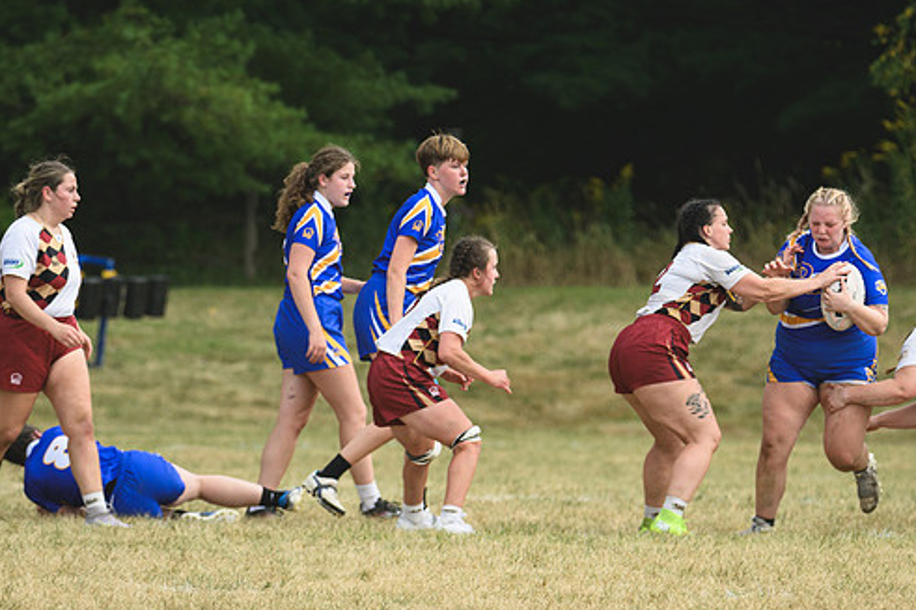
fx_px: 15312
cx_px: 493
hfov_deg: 3.4
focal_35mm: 602
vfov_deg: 2.3
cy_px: 291
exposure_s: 1/1000
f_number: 6
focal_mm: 340
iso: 450
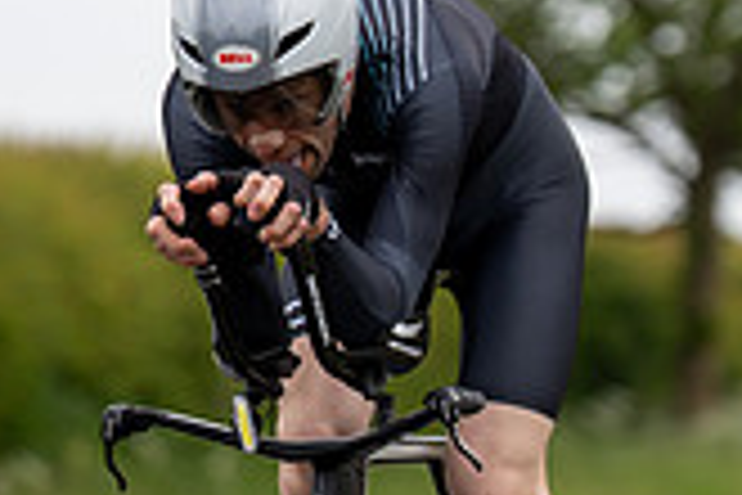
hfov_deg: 4.1
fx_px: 10305
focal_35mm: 500
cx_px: 291
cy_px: 310
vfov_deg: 2.7
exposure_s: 1/1250
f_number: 3.2
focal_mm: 131
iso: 160
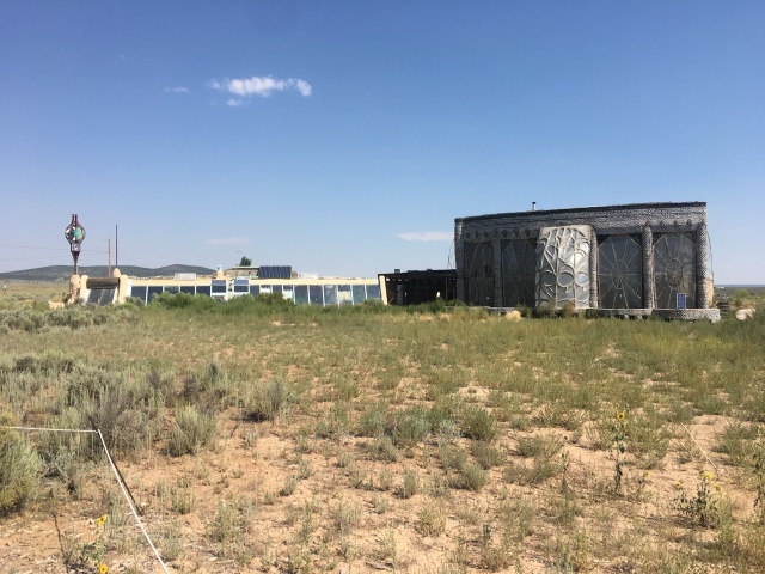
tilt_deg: +0.9
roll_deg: +1.2
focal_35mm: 29
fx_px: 641
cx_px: 382
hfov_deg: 61.7
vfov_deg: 48.2
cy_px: 287
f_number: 2.2
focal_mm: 4.15
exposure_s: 1/1603
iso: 25
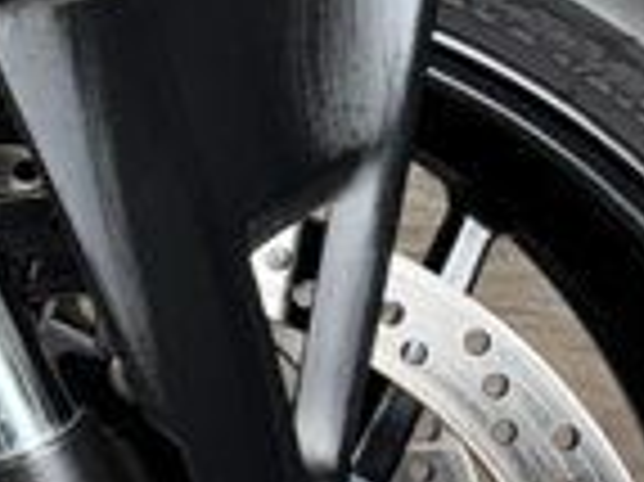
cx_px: -1103
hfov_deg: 9.6
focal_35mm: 172
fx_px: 3197
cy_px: -54
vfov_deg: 8.5
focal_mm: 6.76
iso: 80
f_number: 1.78
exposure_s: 1/25
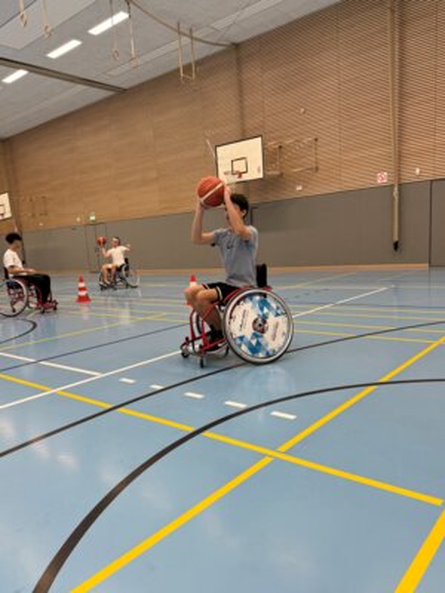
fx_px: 411
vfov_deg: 71.6
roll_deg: +3.3
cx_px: 222
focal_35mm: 24
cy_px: 296
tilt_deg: -10.4
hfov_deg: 56.8
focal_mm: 6.86
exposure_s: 1/121
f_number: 1.78
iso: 100
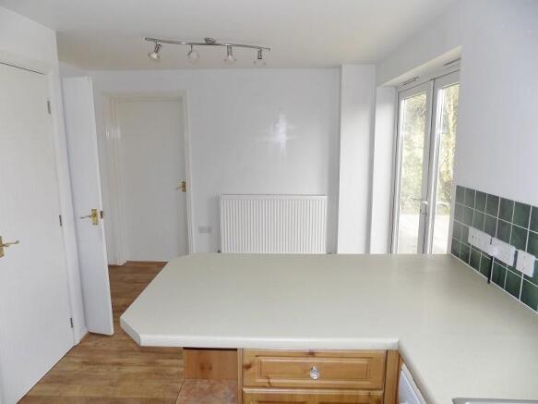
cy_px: 202
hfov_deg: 73.9
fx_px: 357
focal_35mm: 23
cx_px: 269
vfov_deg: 58.9
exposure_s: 1/125
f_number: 3.1
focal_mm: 4
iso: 80
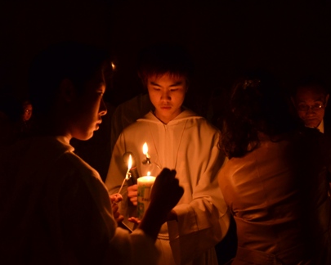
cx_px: 182
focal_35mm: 40
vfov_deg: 37.3
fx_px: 392
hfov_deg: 45.7
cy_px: 136
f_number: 3.5
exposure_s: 1/30
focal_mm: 18
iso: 1400
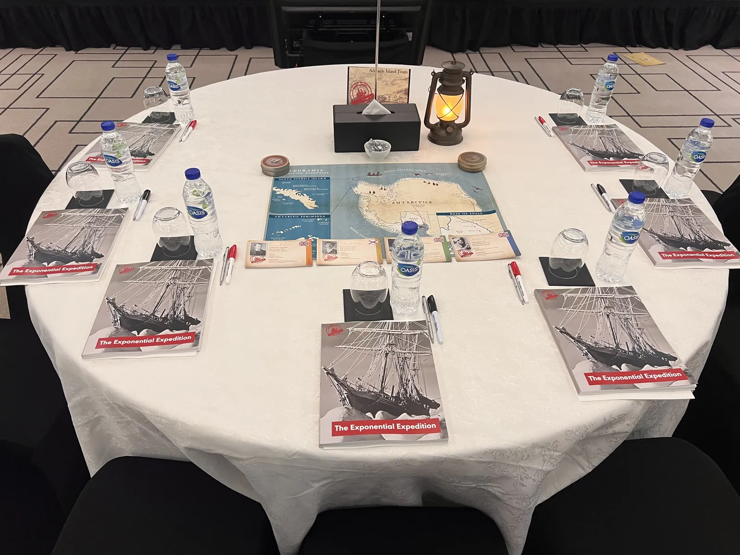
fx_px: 556
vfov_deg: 53.1
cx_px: 370
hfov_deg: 67.3
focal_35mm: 26
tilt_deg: -40.2
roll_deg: -1.1
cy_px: 278
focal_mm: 5.7
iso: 125
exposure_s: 1/62
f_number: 1.5
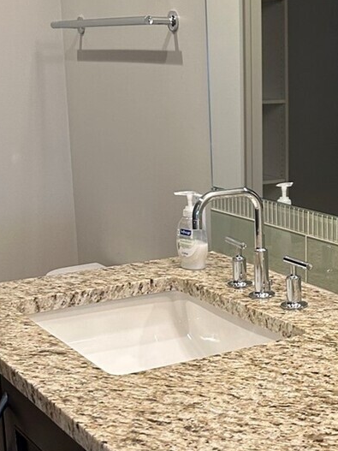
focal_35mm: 71
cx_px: 395
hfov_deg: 19.6
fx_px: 925
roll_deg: +0.1
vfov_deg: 27.4
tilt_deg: -10.8
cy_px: 252
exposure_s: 1/60
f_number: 1.5
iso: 125
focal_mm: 5.7
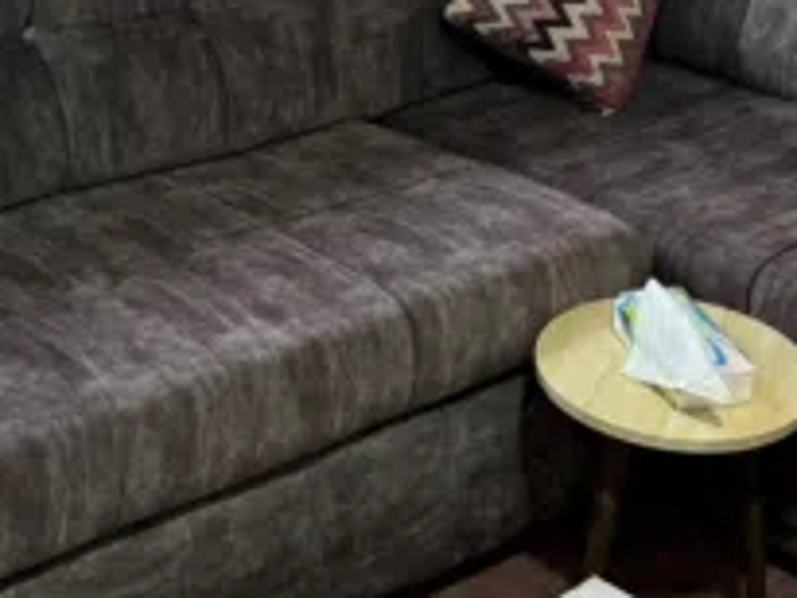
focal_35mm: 75
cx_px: 253
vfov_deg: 19.5
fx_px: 1728
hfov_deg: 25.8
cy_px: 116
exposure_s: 1/170
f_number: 1.78
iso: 200
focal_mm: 6.76
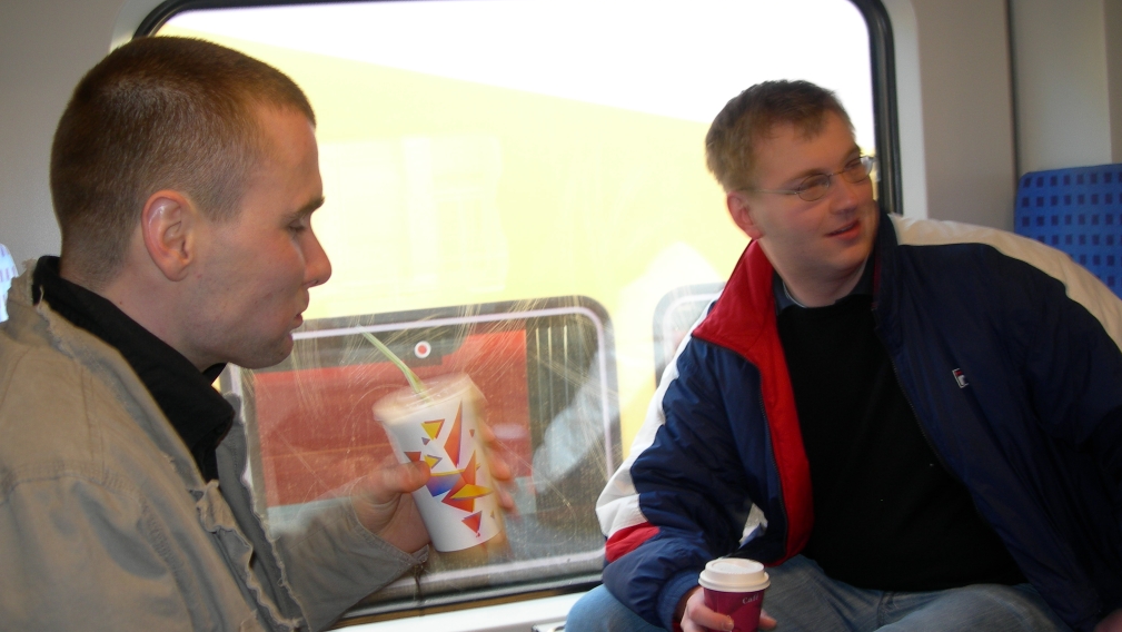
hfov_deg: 48.3
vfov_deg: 28.3
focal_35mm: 42
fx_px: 1250
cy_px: 385
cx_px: 558
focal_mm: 7.8
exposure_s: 1/16.1
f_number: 2.8
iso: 50
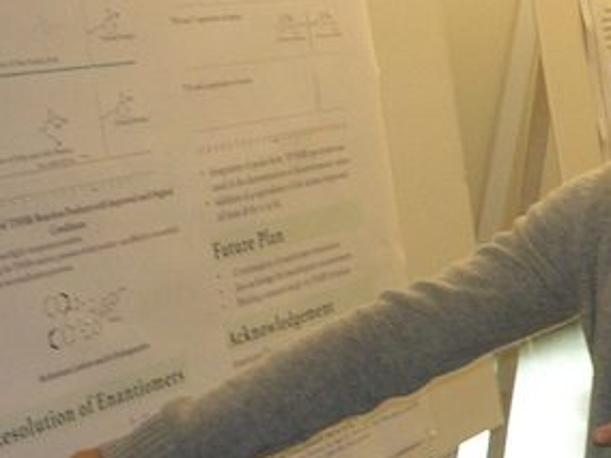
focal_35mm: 107
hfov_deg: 17.1
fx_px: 1889
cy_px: 110
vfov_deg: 13.8
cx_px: 822
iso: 86
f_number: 2.8
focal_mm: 5.8
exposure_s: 1/29.7
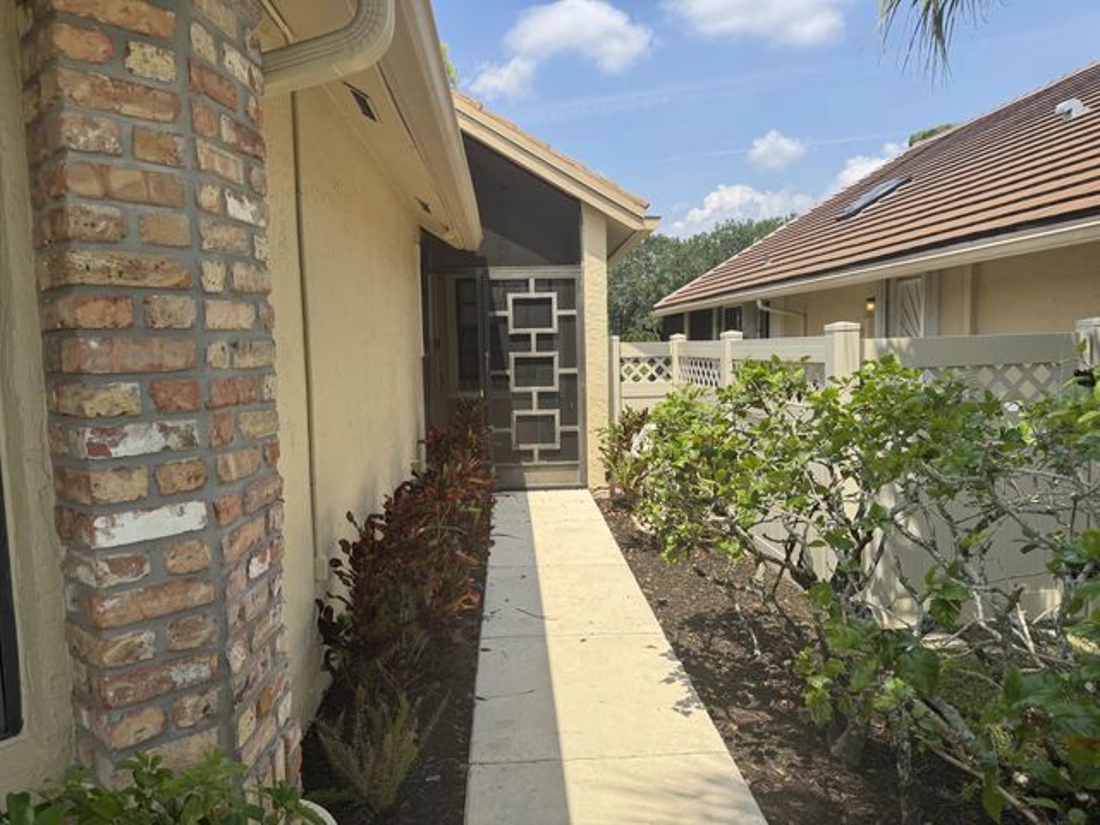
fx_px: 763
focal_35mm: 24
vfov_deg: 56.8
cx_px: 550
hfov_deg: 71.6
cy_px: 412
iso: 80
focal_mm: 6.76
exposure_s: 1/3597
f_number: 1.78
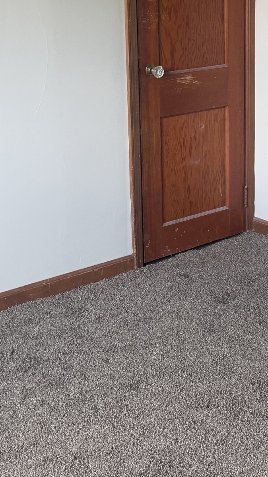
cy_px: 127
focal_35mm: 67
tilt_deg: -12.9
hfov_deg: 17.6
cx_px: 260
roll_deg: +0.6
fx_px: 847
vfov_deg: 31.0
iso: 200
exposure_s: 1/92
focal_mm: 6.76
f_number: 1.78
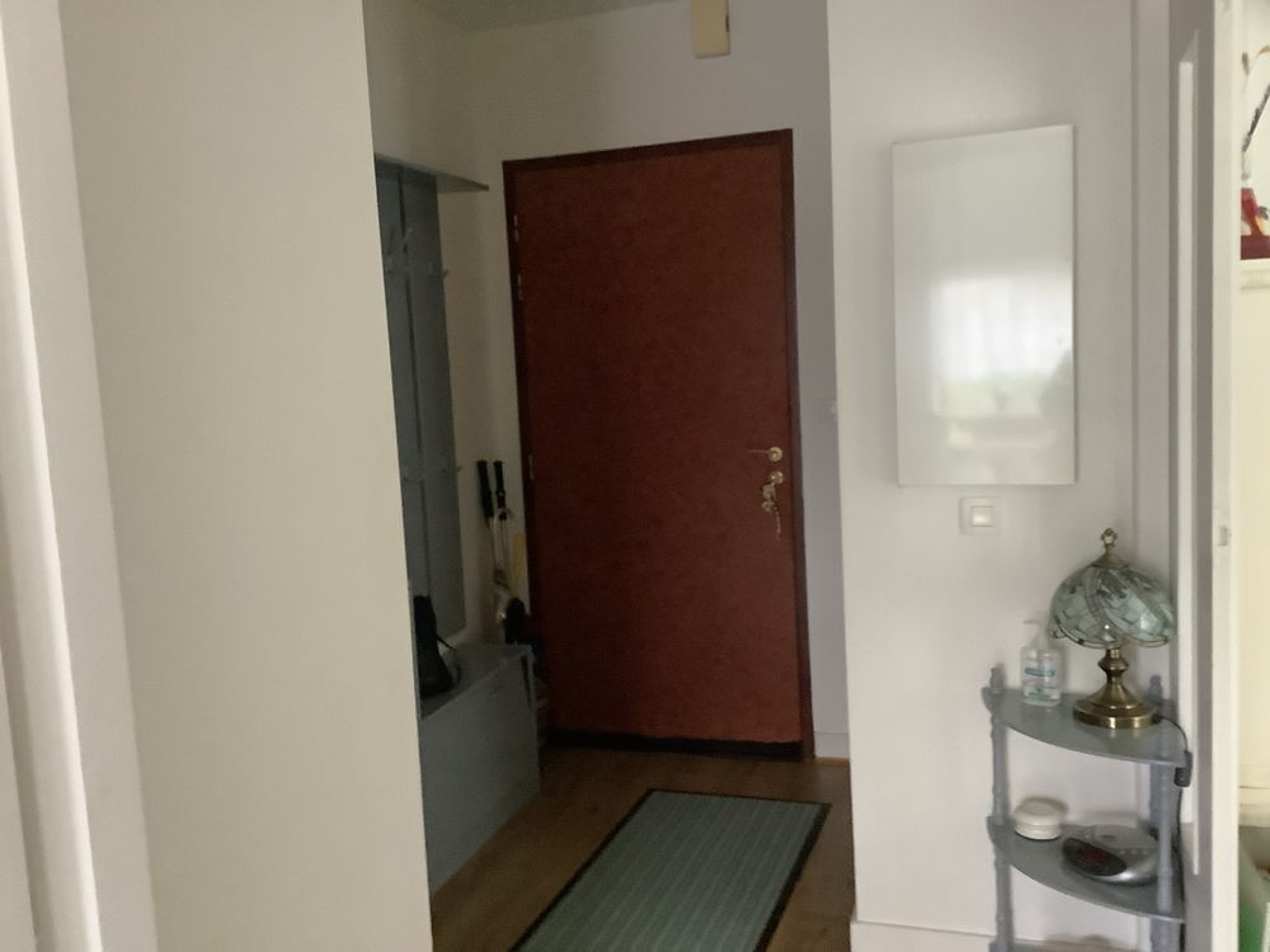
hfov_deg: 58.4
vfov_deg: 45.4
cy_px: 476
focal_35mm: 31
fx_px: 1137
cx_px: 635
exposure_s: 1/25
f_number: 2.4
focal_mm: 3.3
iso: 400
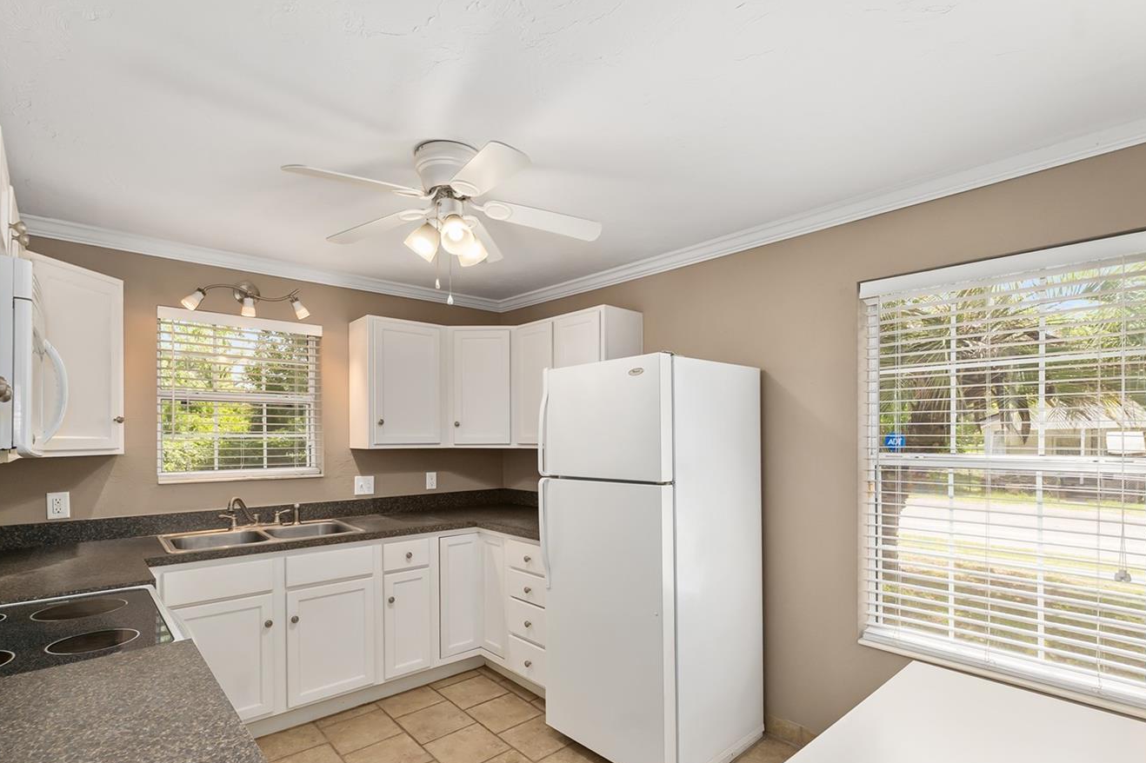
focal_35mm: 17
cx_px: 588
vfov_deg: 70.1
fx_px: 541
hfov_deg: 93.3
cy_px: 433
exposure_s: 1/30
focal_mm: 14
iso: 1000
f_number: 7.1
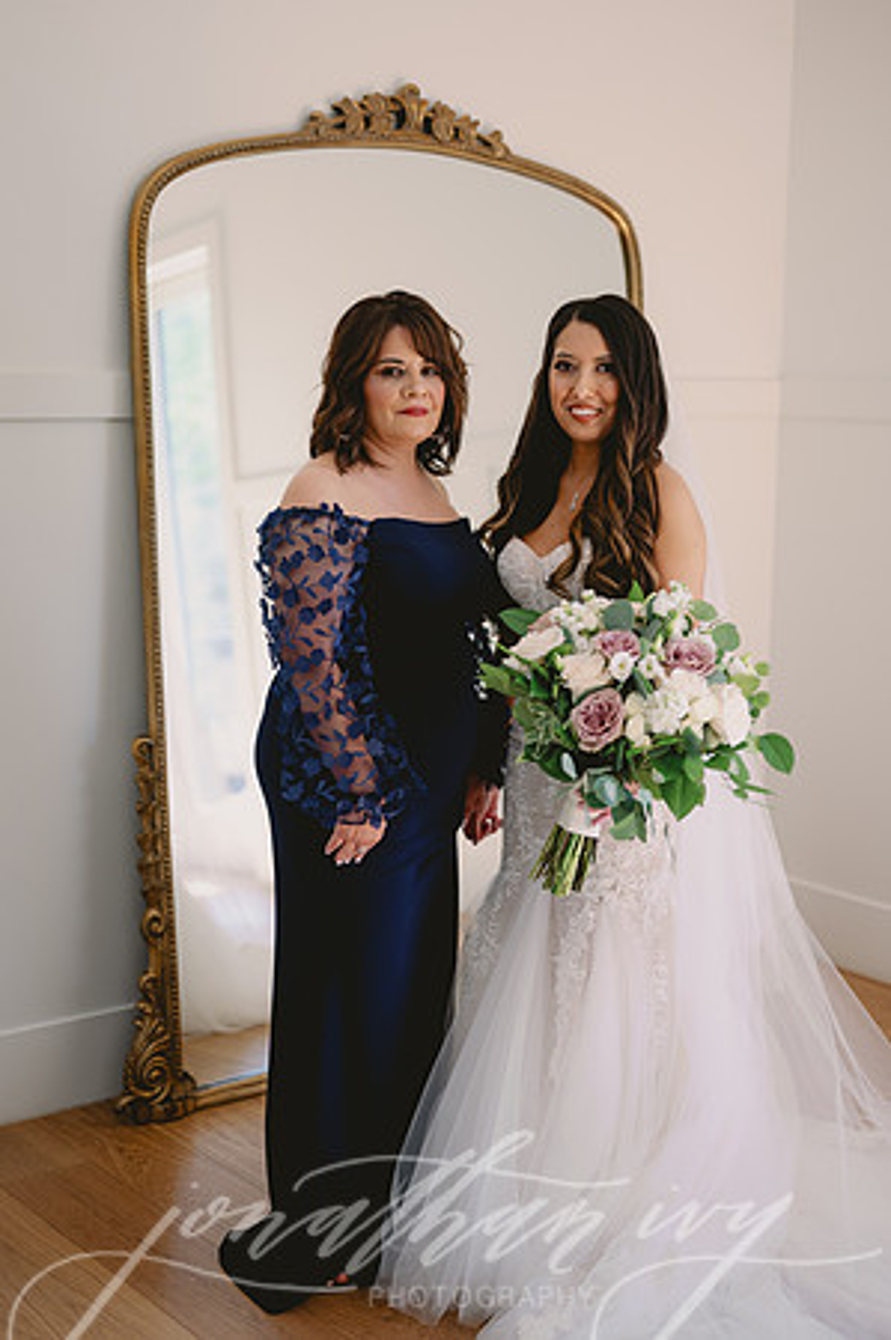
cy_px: 670
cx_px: 446
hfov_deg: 26.9
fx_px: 1860
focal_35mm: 50
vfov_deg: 39.6
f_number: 2
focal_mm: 50
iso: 320
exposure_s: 1/320
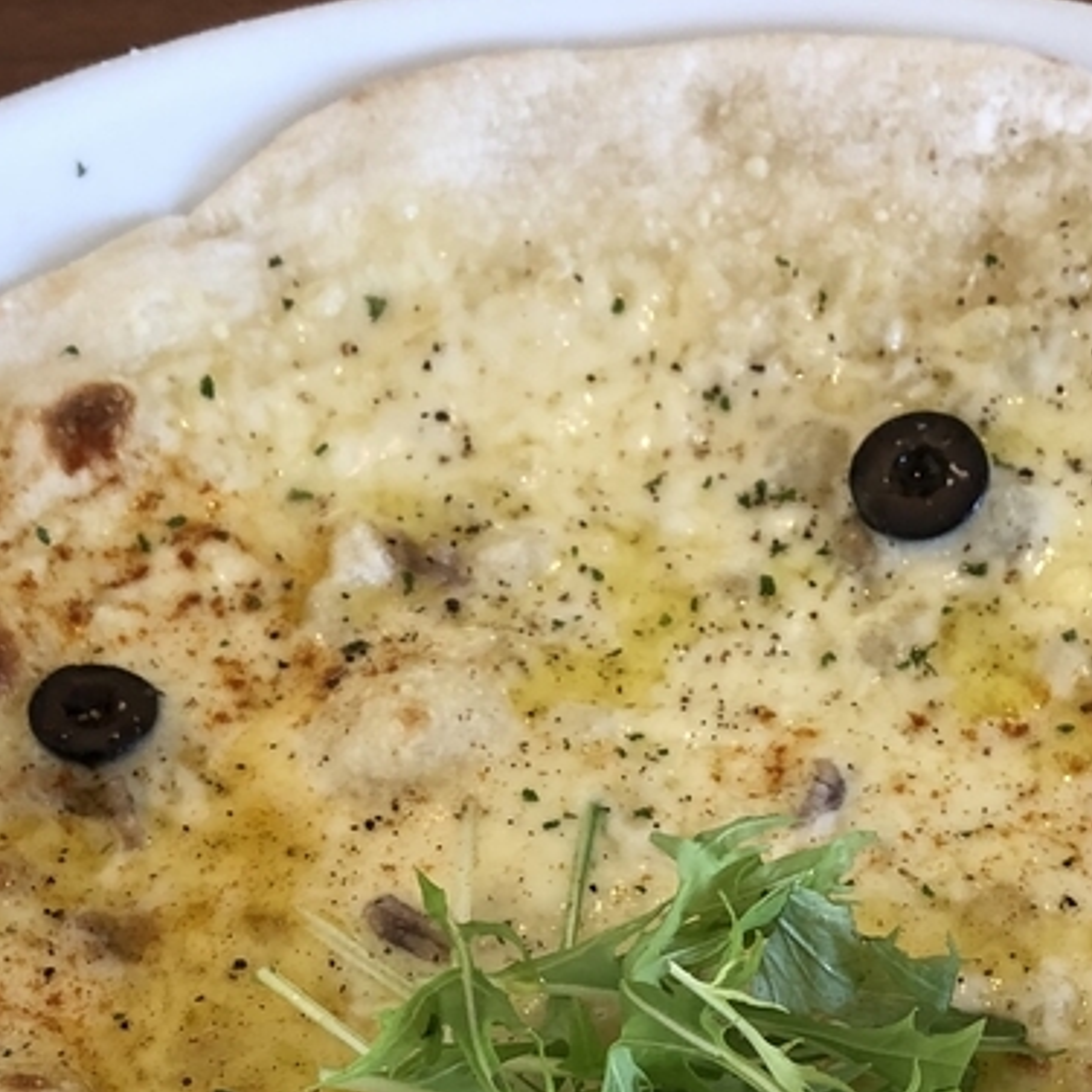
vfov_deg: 20.7
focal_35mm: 79
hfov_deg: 21.9
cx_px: 630
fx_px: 2820
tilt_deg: -59.9
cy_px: 1240
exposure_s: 1/17
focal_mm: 3.99
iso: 40
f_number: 1.8
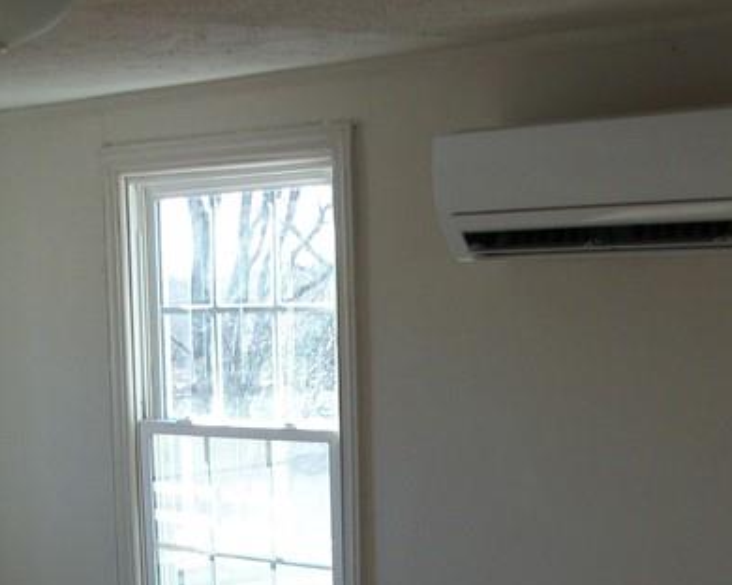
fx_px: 1776
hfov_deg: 23.2
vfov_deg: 17.9
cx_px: 267
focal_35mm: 82
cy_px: 686
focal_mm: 5.7
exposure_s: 1/80
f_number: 2.9
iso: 80
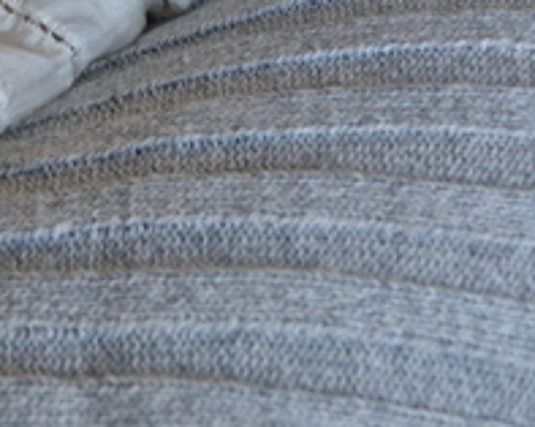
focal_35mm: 103
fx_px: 1628
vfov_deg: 14.5
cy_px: -54
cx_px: 22
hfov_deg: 18.3
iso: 400
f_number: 4
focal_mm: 24
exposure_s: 1/30
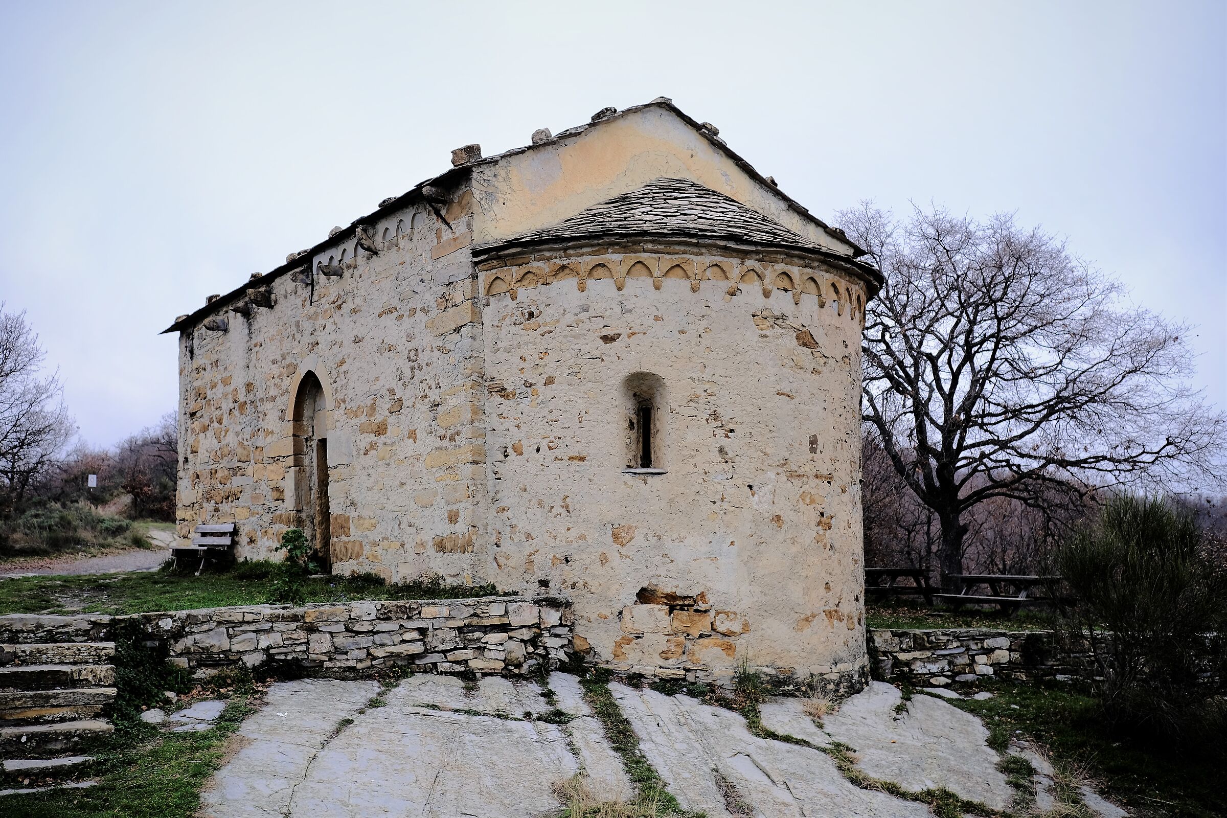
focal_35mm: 35
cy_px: 409
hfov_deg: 54.4
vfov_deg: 37.9
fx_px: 1193
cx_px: 614
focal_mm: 23
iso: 160
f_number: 3.2
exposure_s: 1/140
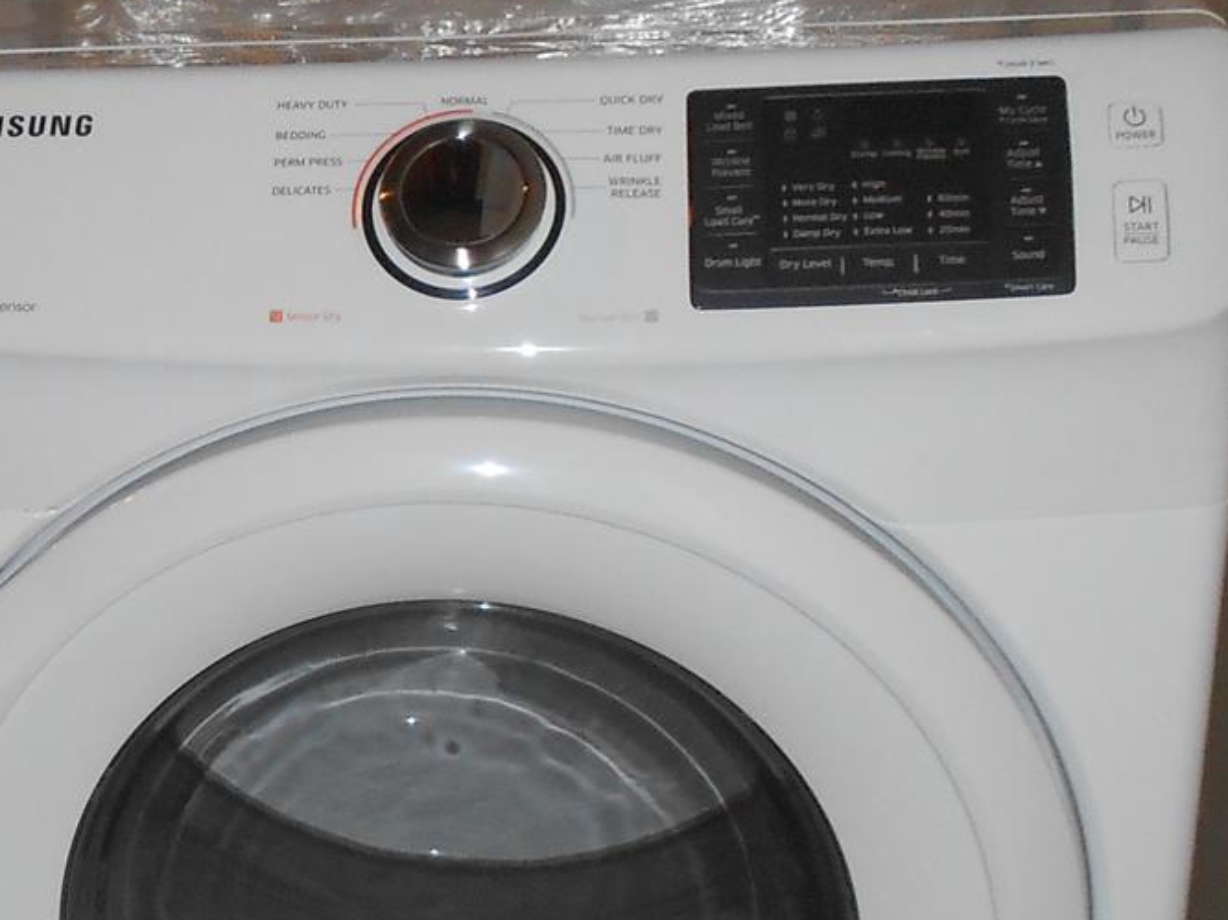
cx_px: -485
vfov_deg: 18.3
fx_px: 2837
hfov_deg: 21.4
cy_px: 682
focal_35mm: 80
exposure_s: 1/25
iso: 200
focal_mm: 4.6
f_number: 3.5
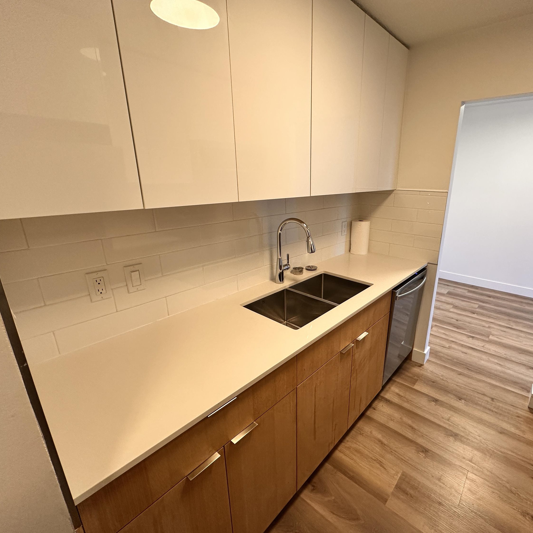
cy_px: 267
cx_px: 312
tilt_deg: -17.6
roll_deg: -0.1
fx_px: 296
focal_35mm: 17
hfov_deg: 83.2
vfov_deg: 84.0
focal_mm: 2.22
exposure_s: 1/120
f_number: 2.2
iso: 200
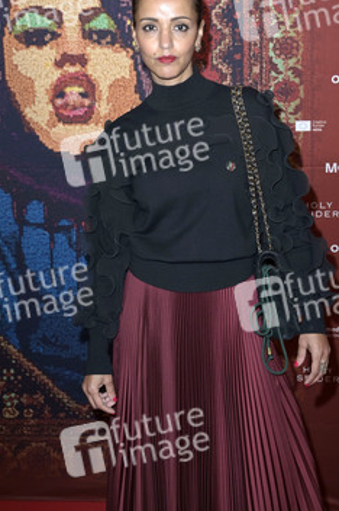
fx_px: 934
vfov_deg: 30.5
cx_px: 177
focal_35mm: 66
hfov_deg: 20.6
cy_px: 225
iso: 400
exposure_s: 1/200
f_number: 5.6
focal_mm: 58
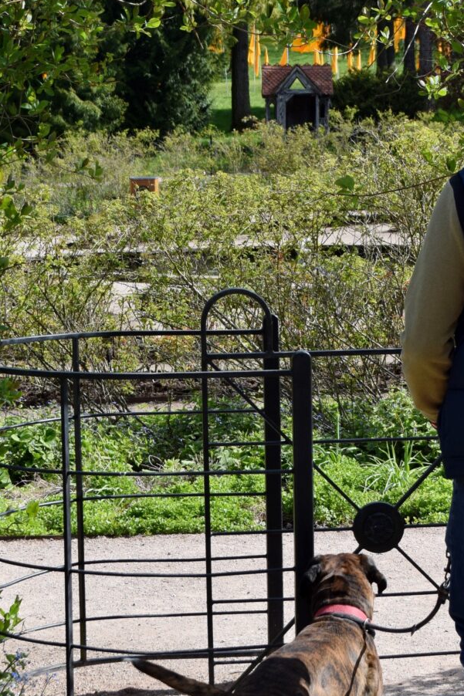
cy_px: 259
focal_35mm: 104
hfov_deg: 13.1
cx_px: 355
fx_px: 2015
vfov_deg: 19.6
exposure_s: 1/1600
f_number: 6.3
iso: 400
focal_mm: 29
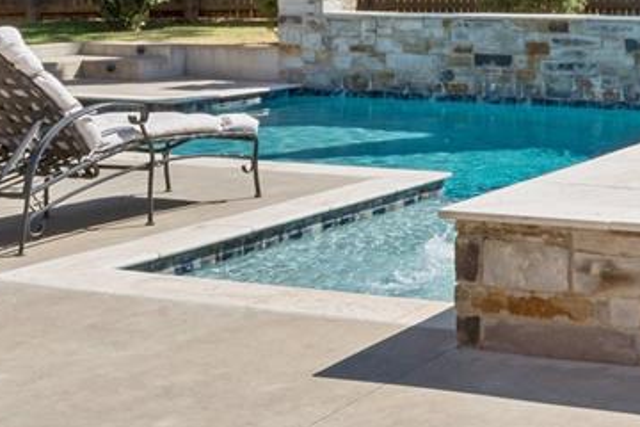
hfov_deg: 25.6
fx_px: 1295
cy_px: -36
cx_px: 712
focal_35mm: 73
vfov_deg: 18.1
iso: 200
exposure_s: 1/160
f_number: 22
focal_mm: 17.1
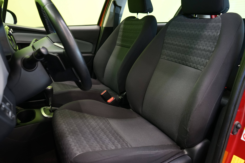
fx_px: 197
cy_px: 82
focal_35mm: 29
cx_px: 122
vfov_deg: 45.0
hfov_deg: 63.7
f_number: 5
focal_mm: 29
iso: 1250
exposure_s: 1/20
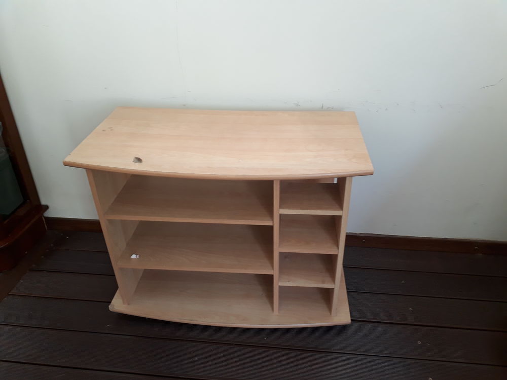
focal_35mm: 27
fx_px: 395
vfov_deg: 51.4
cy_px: 190
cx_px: 254
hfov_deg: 65.3
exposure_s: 1/33
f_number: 1.9
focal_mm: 3.6
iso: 100
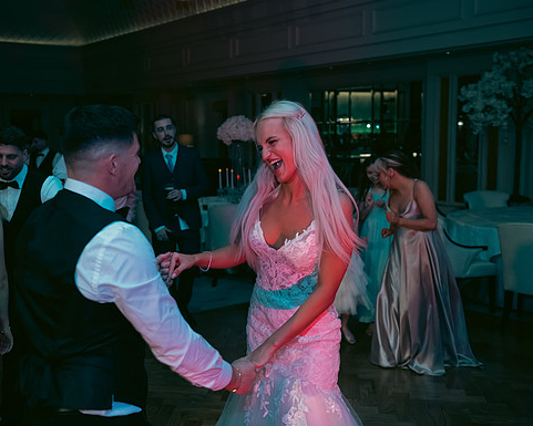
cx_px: 218
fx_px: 678
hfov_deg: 42.7
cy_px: 213
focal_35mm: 43
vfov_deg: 34.9
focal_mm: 38
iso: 640
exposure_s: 1/160
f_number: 3.5
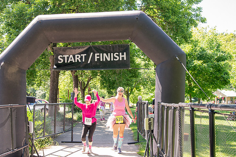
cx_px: 118
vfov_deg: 29.8
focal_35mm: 45
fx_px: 295
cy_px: 78
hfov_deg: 43.6
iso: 500
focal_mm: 30
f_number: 4
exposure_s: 1/400
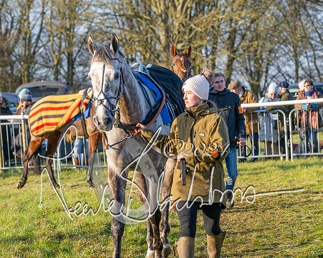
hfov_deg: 11.2
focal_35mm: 172
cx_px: 172
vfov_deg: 9.0
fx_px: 1642
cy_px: 124
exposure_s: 1/1000
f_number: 4
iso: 400
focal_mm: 94
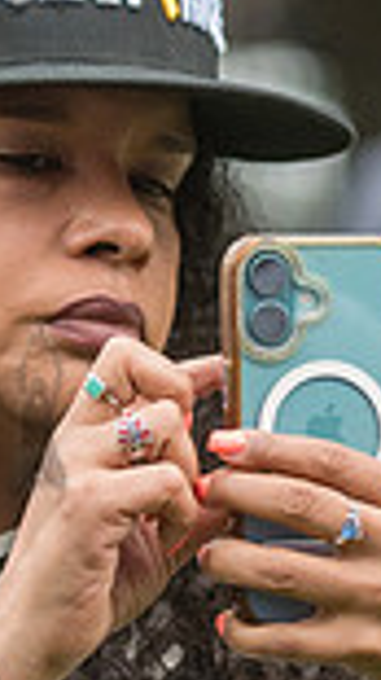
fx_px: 11208
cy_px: 321
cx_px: 28
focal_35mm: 623
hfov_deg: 1.9
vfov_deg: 3.5
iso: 1000
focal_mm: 125
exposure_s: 1/800
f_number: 4.5
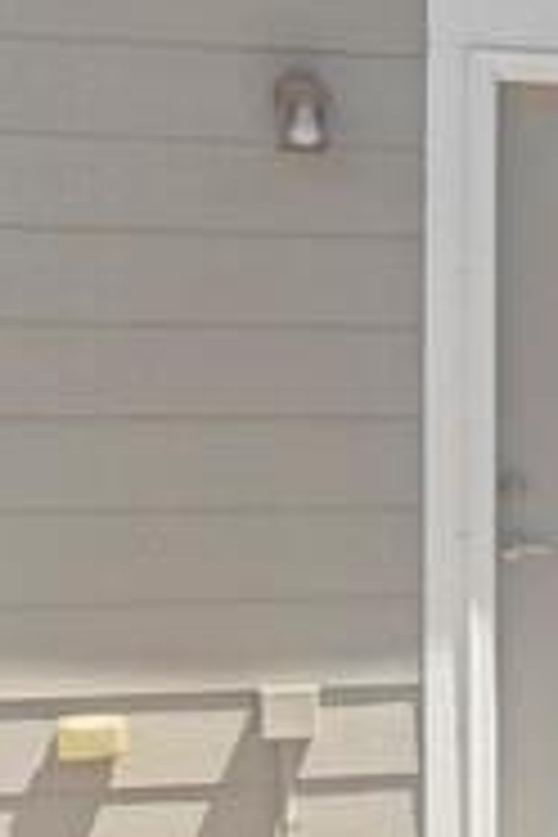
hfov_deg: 7.0
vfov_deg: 14.1
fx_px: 3394
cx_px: 2288
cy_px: 369
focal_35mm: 146
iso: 250
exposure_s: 1/1.67
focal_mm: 17
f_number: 8
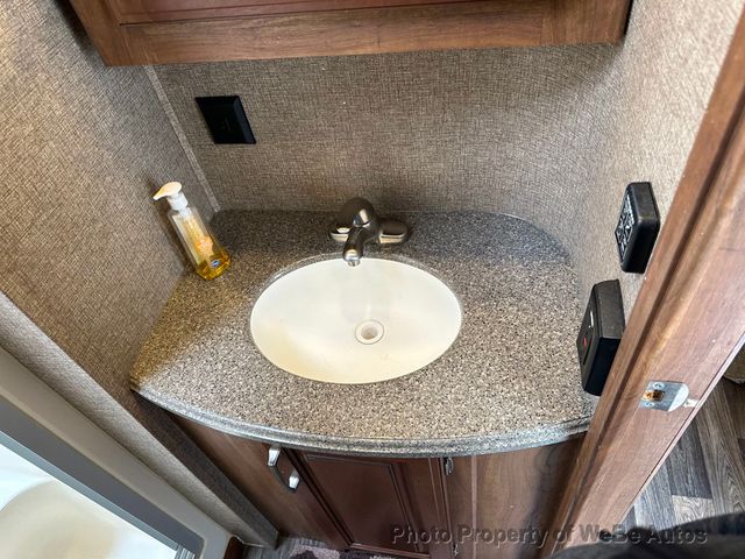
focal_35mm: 24
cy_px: 280
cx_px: 372
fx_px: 517
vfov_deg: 56.8
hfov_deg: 71.6
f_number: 1.78
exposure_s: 1/121
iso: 200
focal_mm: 6.86
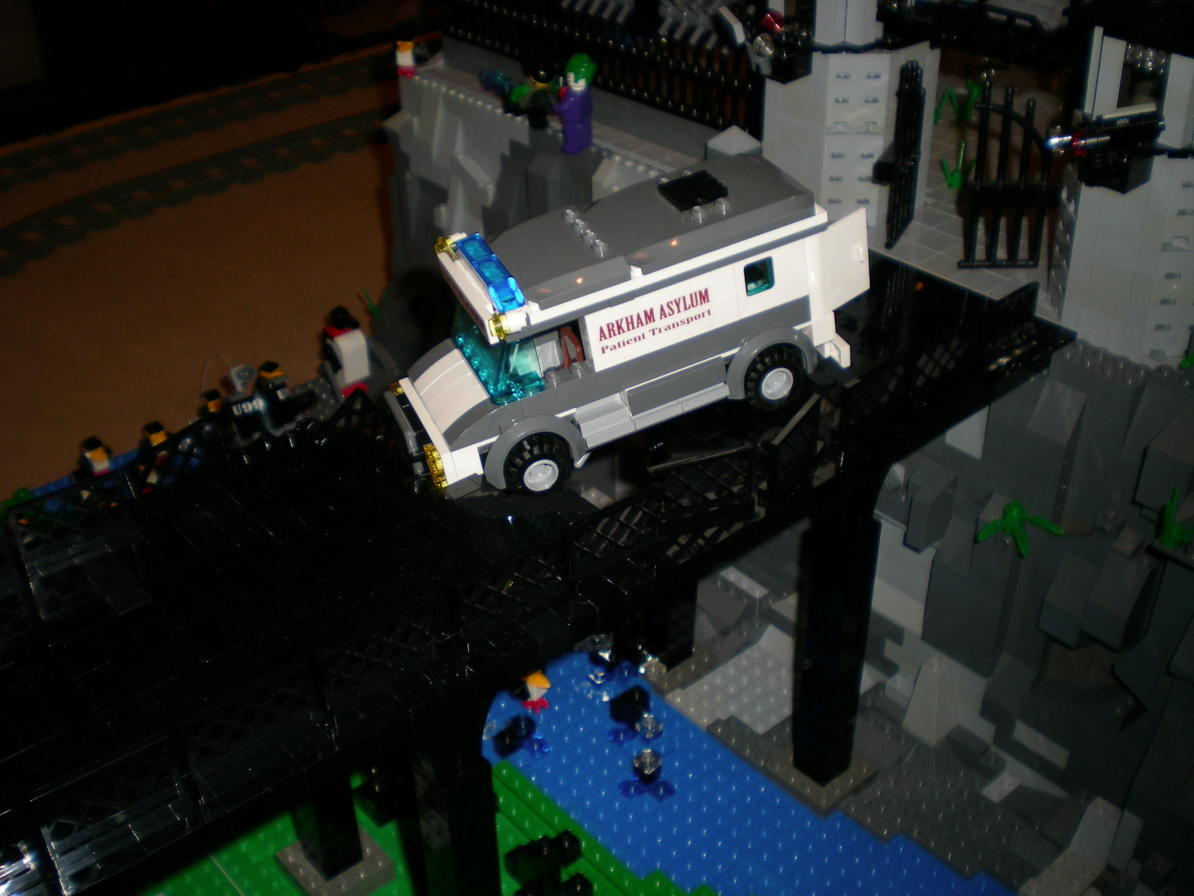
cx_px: 597
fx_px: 1311
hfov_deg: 49.0
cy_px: 448
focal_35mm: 38
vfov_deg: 37.7
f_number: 3.1
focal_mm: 6.3
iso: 50
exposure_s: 1/60
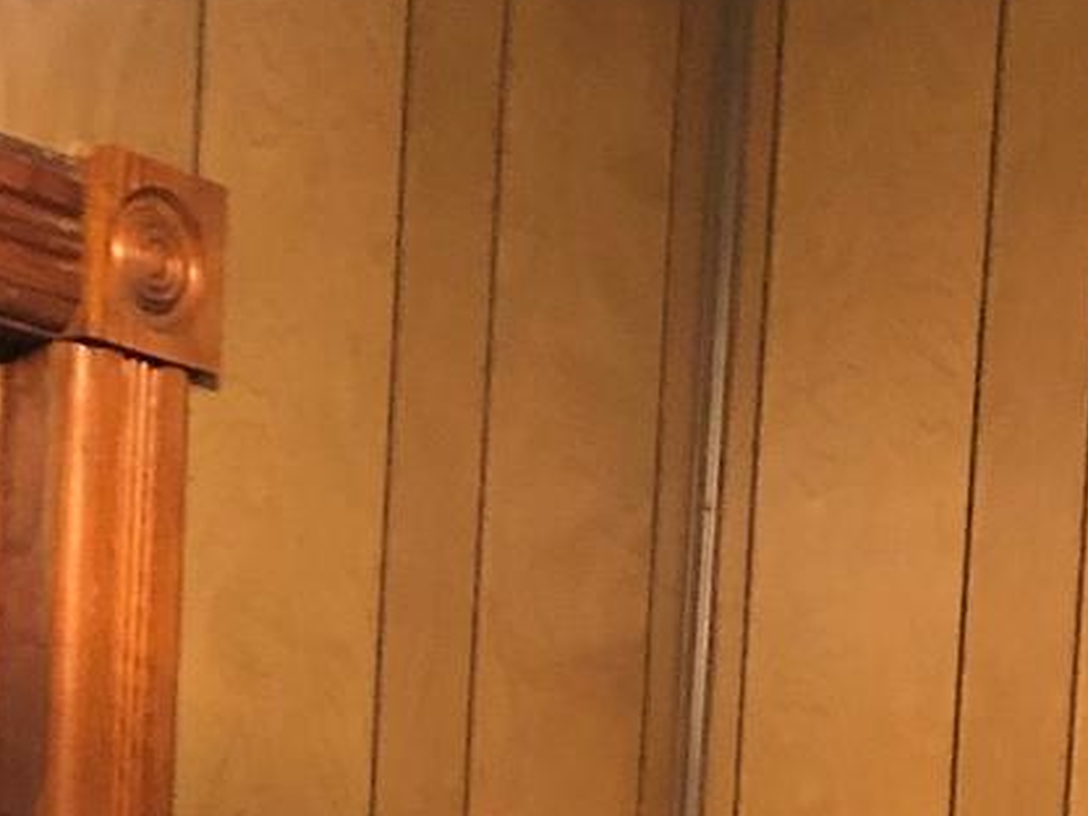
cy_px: 1846
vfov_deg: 9.7
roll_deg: -5.7
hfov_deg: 14.1
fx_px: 4337
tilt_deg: -6.8
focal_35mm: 138
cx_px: 994
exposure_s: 1/5
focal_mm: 3.99
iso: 100
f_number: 1.8
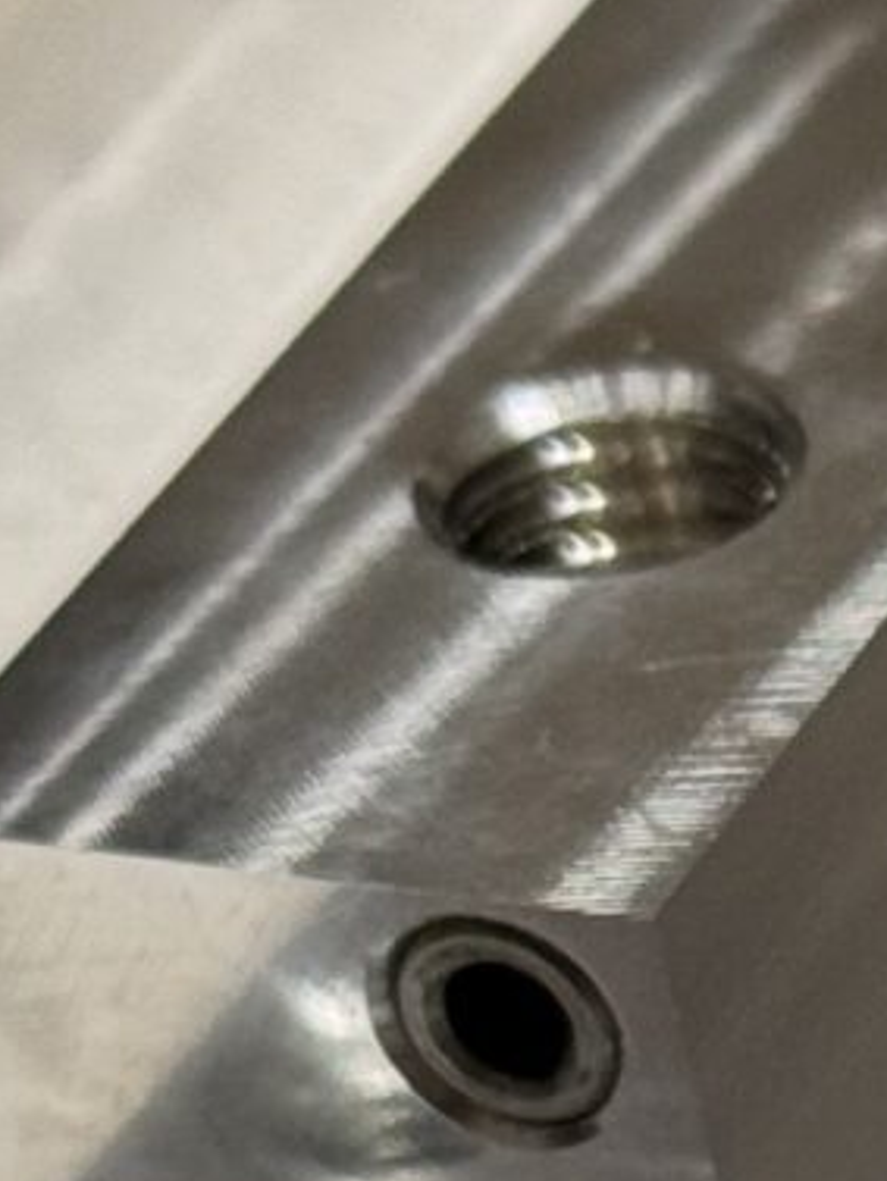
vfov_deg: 6.0
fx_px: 11132
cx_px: 2677
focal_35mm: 326
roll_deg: +5.0
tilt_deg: -37.9
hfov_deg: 4.4
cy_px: 1873
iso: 100
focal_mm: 6.76
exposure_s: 1/50
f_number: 1.78
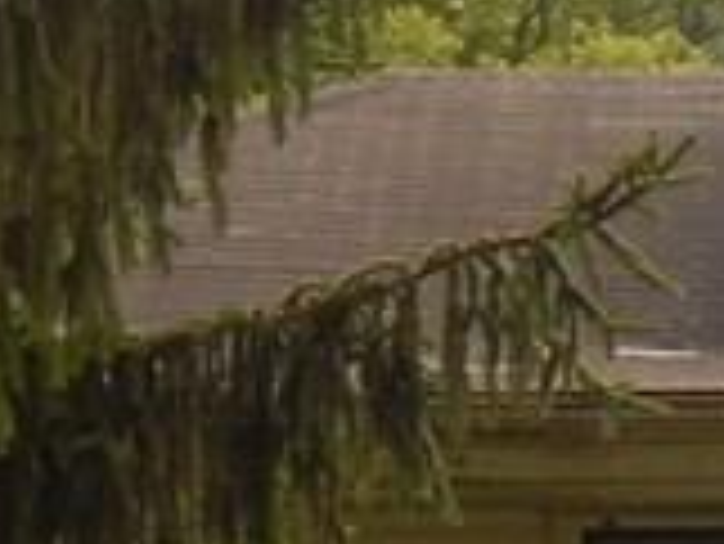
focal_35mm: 311
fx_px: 6509
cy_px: 922
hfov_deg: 6.2
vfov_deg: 4.7
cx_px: 1327
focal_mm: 8.6
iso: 400
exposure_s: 1/1000
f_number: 3.7
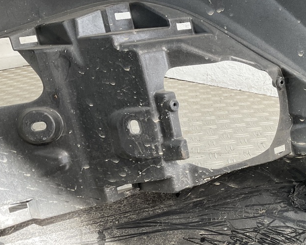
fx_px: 417
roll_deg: +1.3
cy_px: 172
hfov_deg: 39.1
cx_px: 236
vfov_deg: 32.4
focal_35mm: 46
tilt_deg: -25.5
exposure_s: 1/120
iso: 32
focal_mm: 3
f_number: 1.8
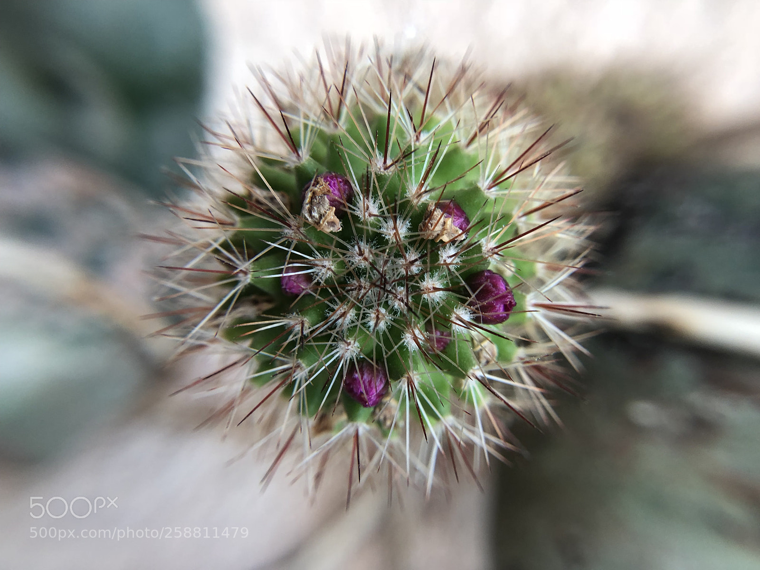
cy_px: 285
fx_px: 615
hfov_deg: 63.4
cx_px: 380
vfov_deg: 49.7
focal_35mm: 28
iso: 25
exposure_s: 1/40
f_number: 1.8
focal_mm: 4
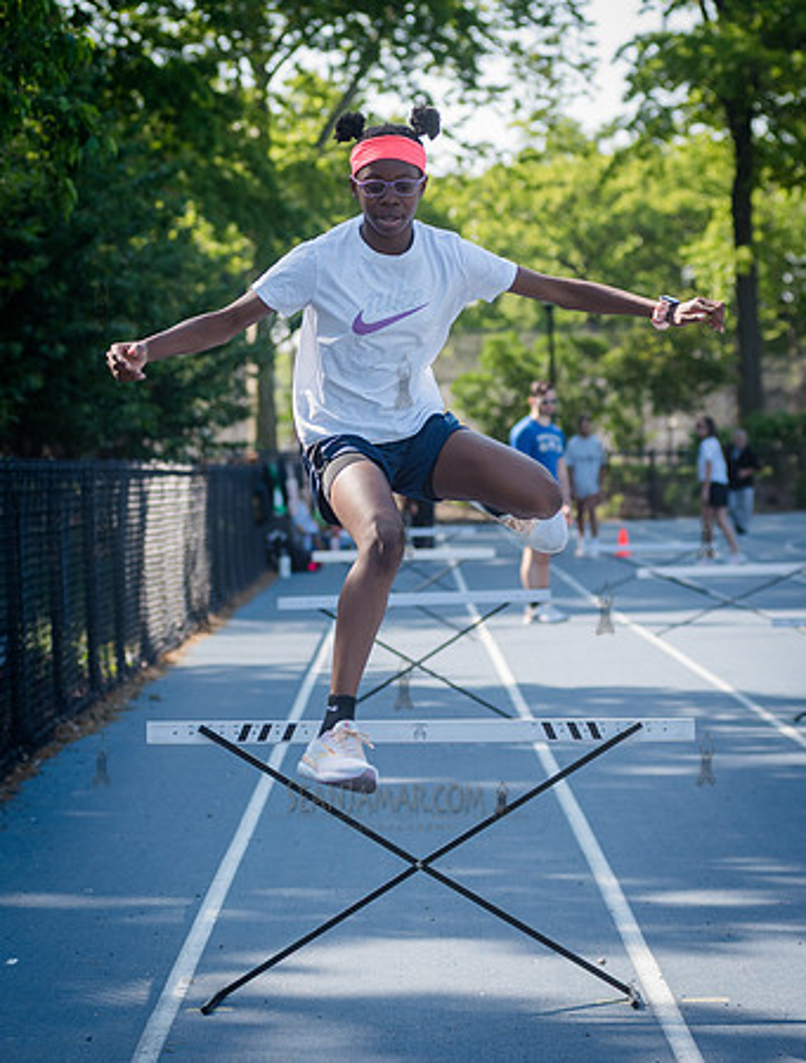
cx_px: 391
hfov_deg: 12.6
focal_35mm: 118
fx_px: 3642
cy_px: 532
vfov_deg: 16.6
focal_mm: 80
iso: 400
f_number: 4
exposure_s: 1/1250
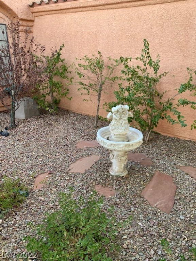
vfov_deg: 67.3
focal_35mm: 26
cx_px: 98
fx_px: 196
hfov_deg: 53.1
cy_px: 130
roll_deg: -1.1
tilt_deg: -20.1
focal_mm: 4.25
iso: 50
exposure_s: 1/121
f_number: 1.8
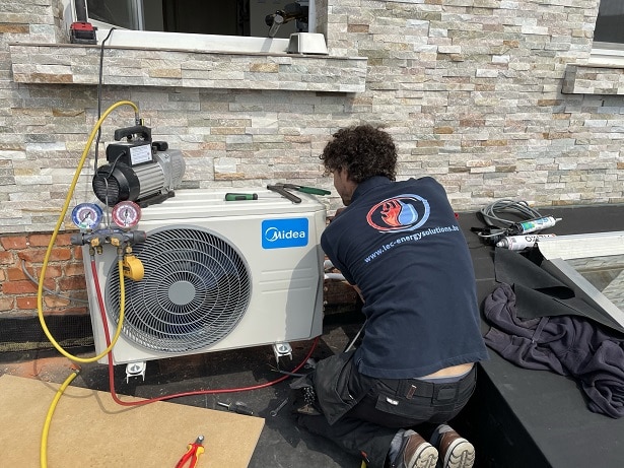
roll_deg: -2.7
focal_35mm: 26
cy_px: 234
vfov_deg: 53.0
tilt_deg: -18.9
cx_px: 312
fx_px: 469
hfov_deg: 67.3
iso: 32
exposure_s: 1/3125
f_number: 1.6
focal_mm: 4.2
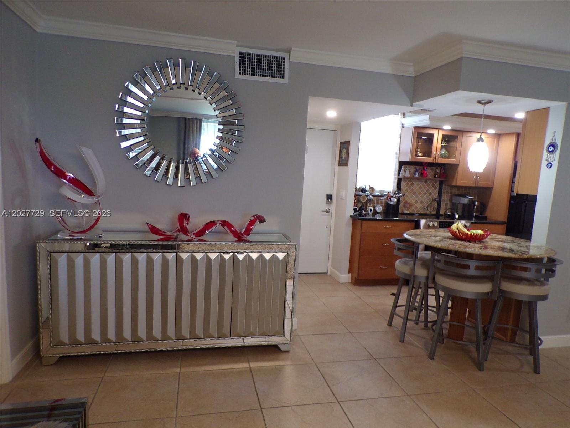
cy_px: 214
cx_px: 285
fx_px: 395
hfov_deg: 71.6
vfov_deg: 56.8
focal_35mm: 24
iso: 169
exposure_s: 1/34
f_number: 3
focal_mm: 4.3
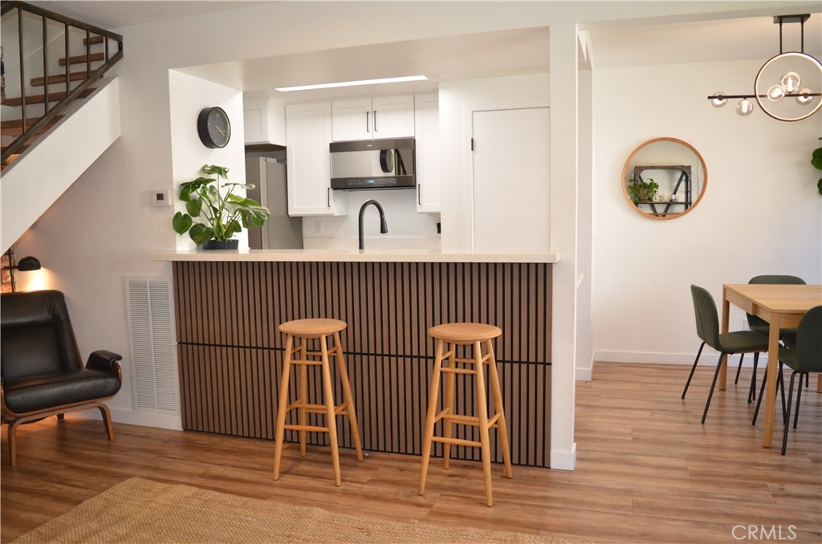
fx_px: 615
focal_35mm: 27
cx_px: 411
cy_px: 272
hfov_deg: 67.5
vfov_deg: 47.7
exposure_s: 1/60
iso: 400
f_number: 3.5
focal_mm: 18
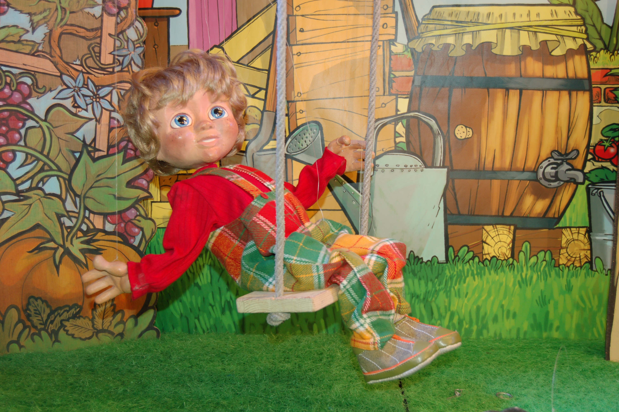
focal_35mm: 48
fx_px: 825
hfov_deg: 41.1
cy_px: 206
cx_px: 310
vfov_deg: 28.0
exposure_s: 1/60
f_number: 4.5
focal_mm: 32
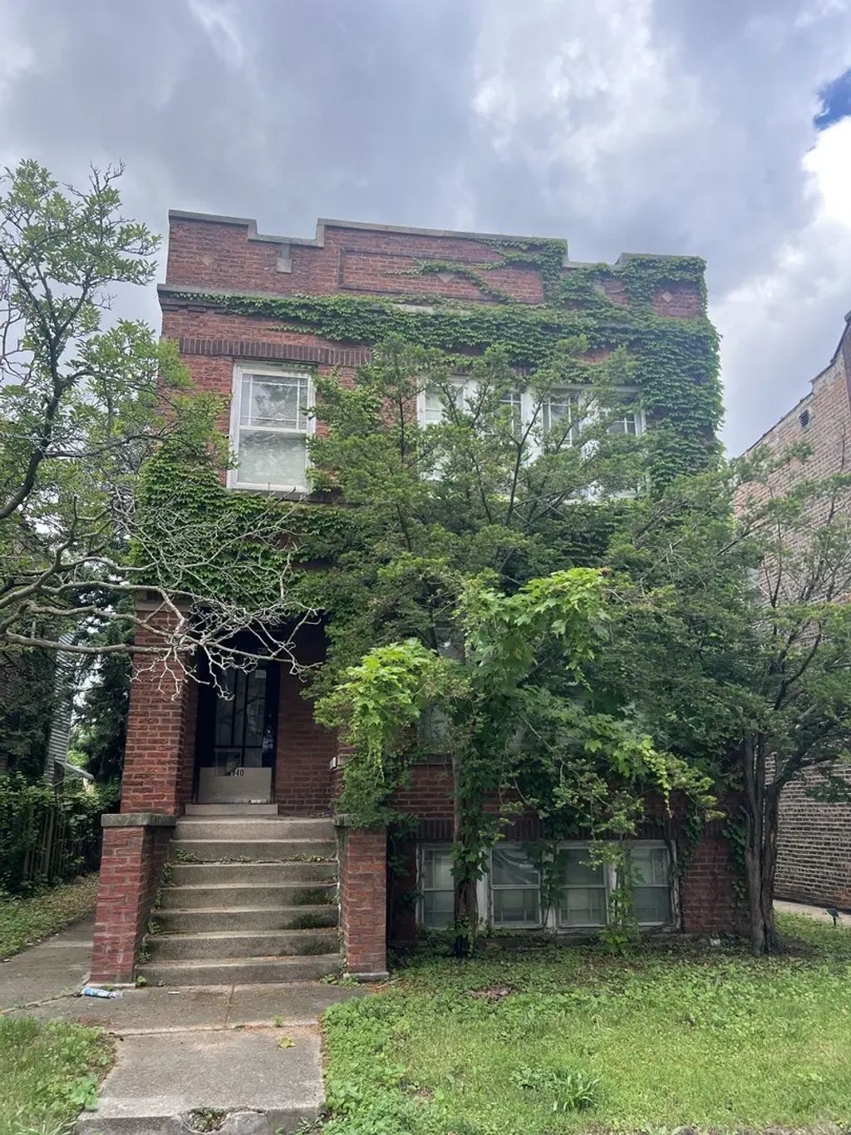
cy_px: 568
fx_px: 852
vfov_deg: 67.3
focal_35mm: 26
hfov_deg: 53.1
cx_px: 426
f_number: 1.5
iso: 50
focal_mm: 5.7
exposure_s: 1/909
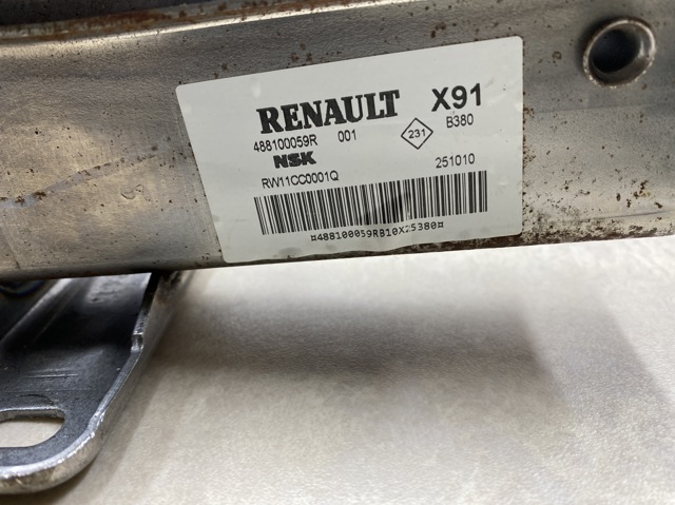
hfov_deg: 69.4
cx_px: 338
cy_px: 252
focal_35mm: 25
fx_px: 487
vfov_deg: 54.8
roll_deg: +0.9
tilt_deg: -28.3
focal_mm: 4.25
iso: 64
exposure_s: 1/100
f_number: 1.8
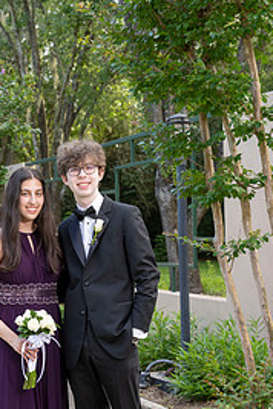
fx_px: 978
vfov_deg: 23.4
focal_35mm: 86
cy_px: 308
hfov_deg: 15.8
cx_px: 63
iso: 500
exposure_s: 1/200
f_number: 5
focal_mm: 51
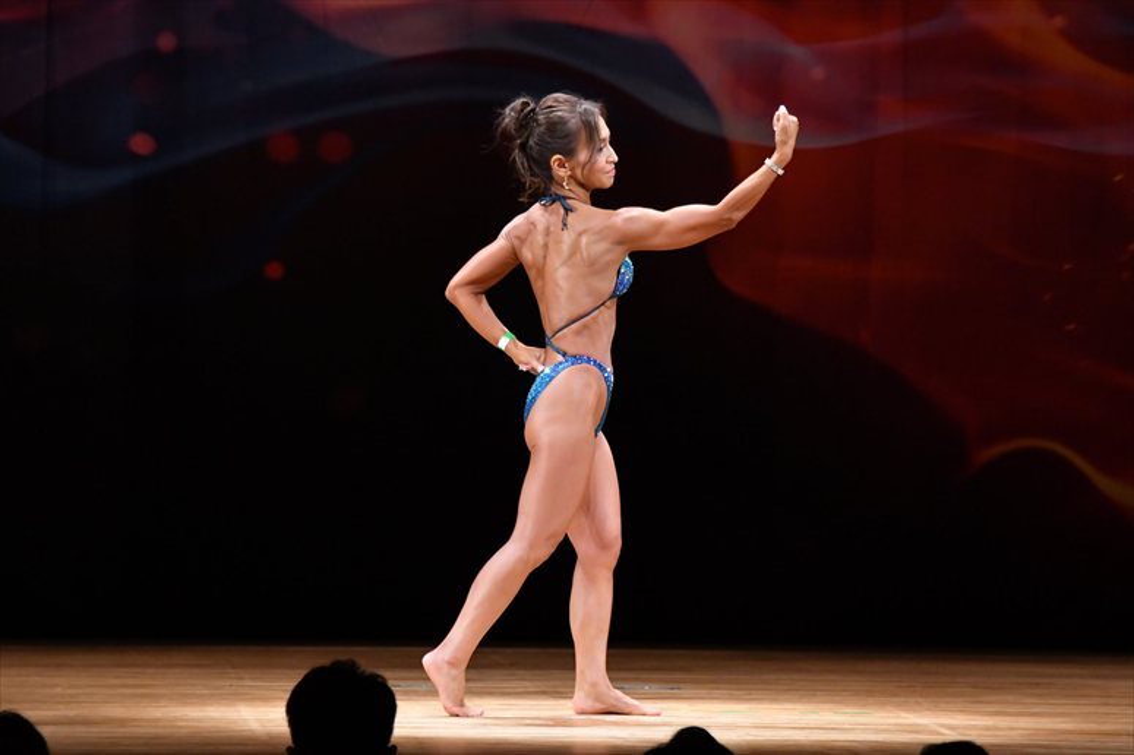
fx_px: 8501
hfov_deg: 7.6
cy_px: 378
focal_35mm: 270
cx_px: 567
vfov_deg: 5.1
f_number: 5.6
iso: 4000
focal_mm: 180
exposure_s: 1/400
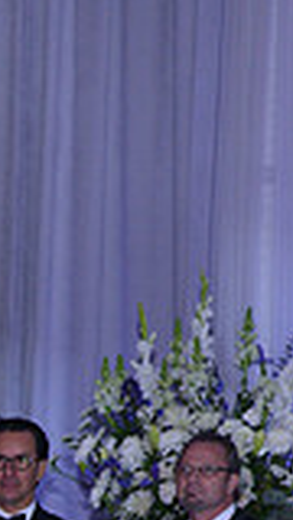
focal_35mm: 455
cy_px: 725
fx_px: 6284
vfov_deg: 4.7
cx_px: -334
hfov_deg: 2.7
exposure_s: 1/250
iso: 1250
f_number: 4.5
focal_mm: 120
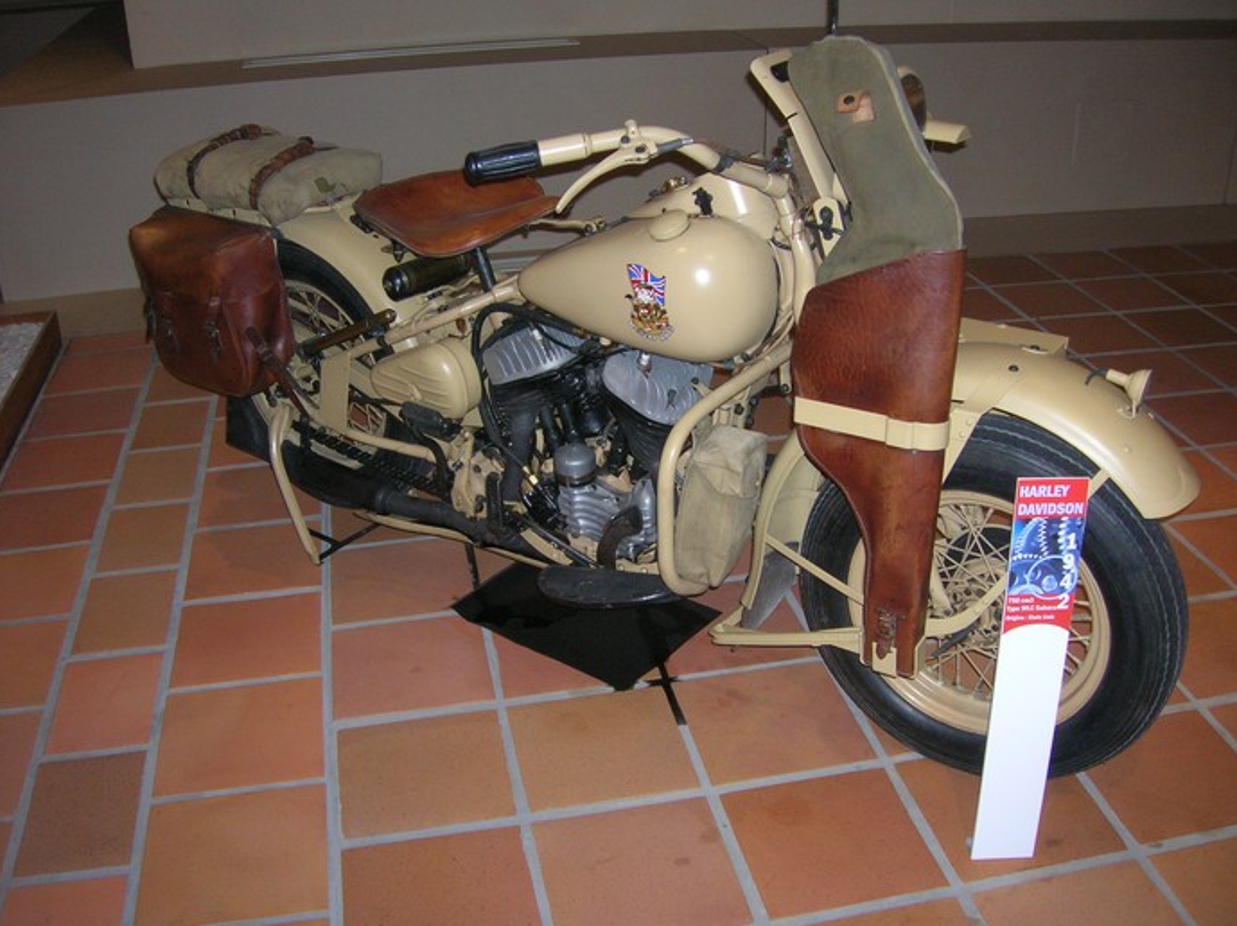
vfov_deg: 40.7
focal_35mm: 35
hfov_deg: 52.6
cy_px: 457
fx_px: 1250
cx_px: 627
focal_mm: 5.7
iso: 122
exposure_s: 1/60.1
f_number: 2.9
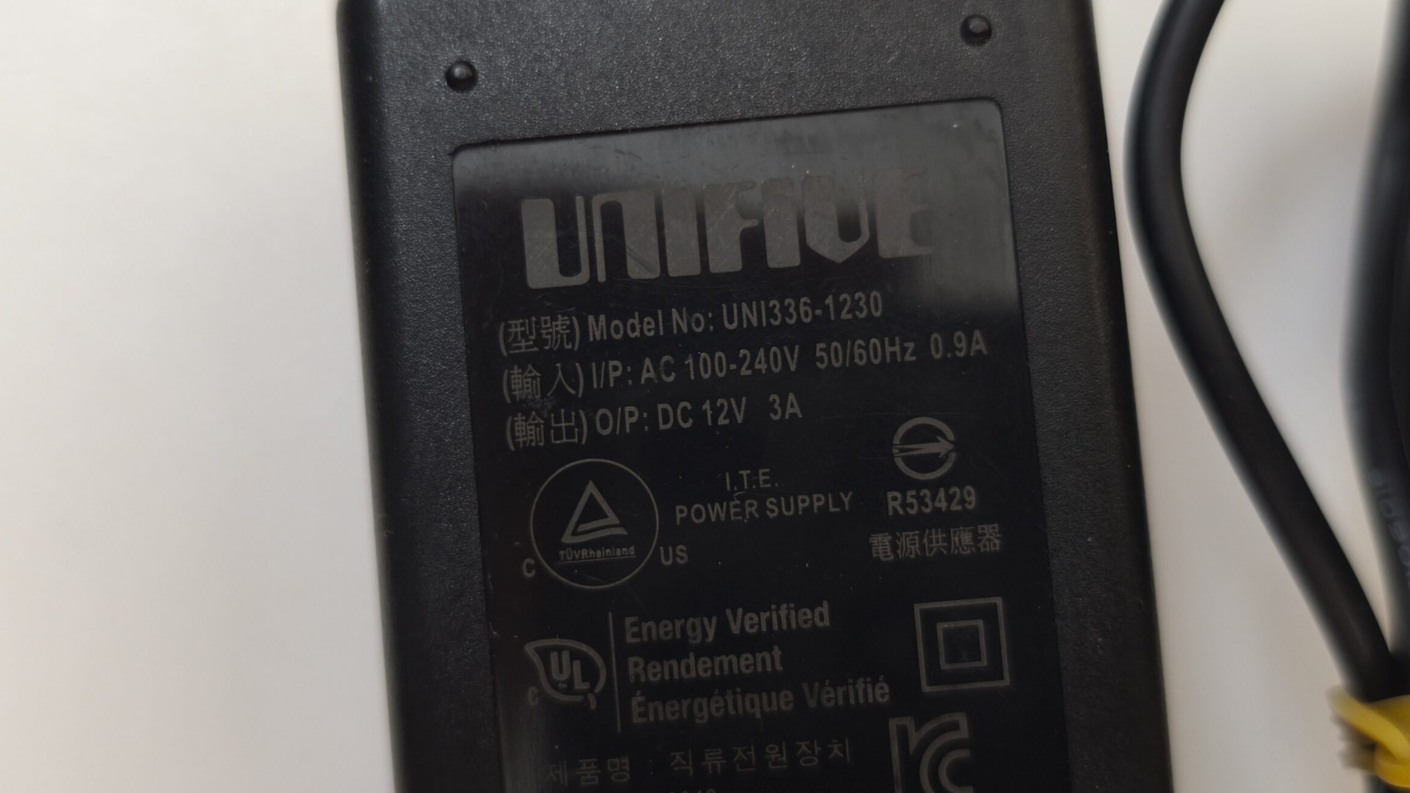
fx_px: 1570
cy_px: 342
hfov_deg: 48.4
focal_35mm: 42
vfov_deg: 28.3
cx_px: 687
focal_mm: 6.57
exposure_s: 1/50
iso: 800
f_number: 1.6
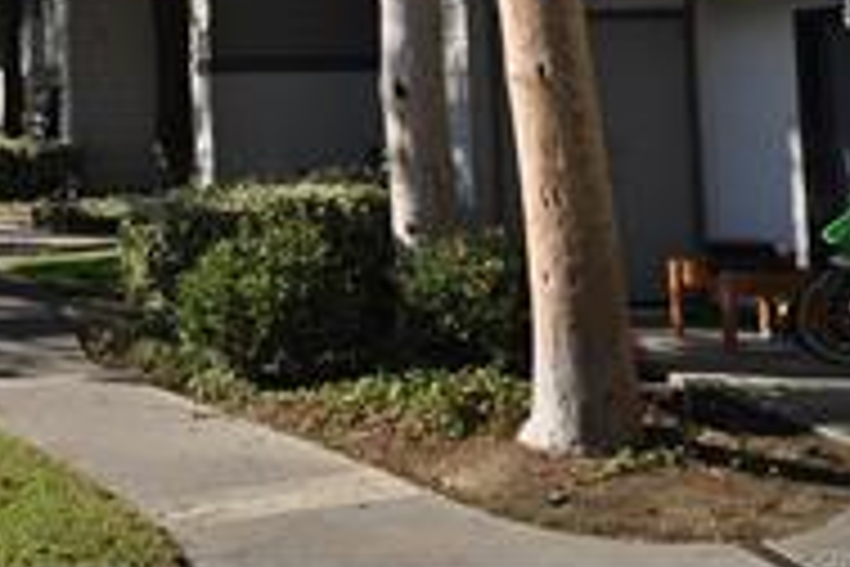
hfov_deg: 30.9
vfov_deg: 21.5
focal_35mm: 61
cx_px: 36
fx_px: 1440
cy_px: 4
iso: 200
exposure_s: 1/200
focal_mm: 20
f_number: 11
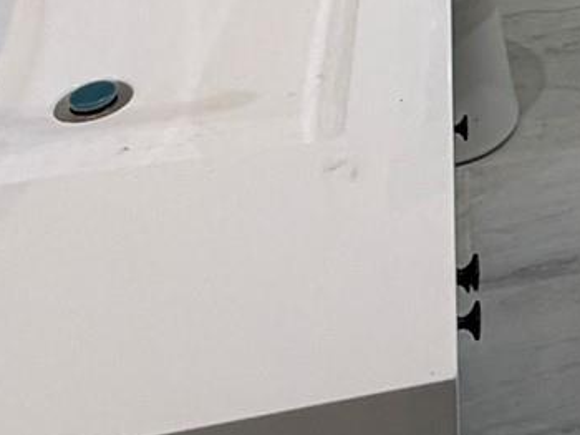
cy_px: -430
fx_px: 1373
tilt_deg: -12.6
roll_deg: -2.6
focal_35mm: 82
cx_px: 893
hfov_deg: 20.2
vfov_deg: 14.8
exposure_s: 1/120
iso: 160
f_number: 2.2
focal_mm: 2.22
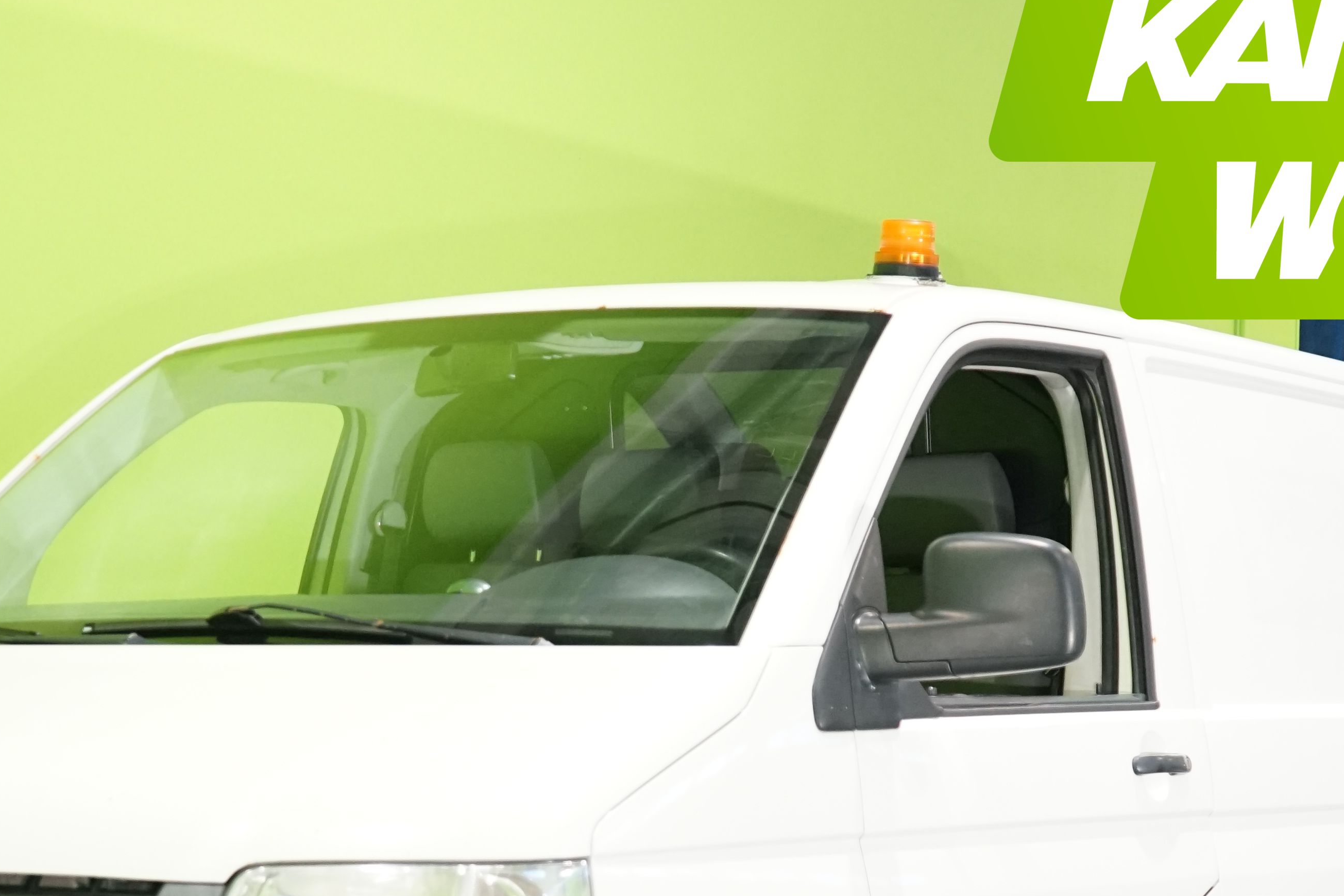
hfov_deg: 22.1
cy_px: 844
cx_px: 541
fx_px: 3434
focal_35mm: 92
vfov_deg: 14.7
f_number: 4
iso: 2500
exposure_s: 1/125
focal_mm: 40
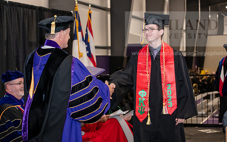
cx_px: 112
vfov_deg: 17.1
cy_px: 62
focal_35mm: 76
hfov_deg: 27.2
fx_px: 470
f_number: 5
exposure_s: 1/200
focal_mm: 70
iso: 2500
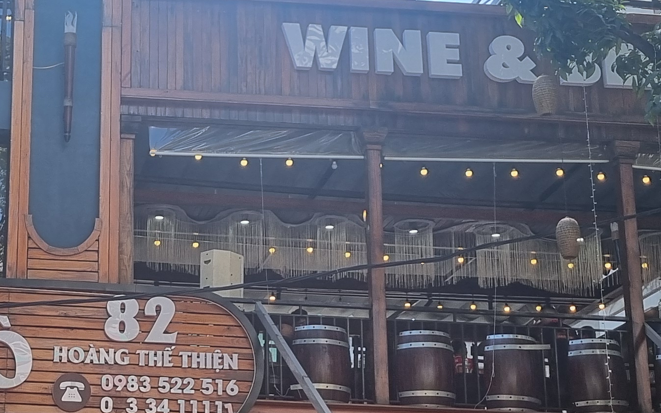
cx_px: 70
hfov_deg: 24.5
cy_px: 247
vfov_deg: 15.9
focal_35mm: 82
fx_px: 1477
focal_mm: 5.4
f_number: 1.8
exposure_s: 1/606
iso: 50
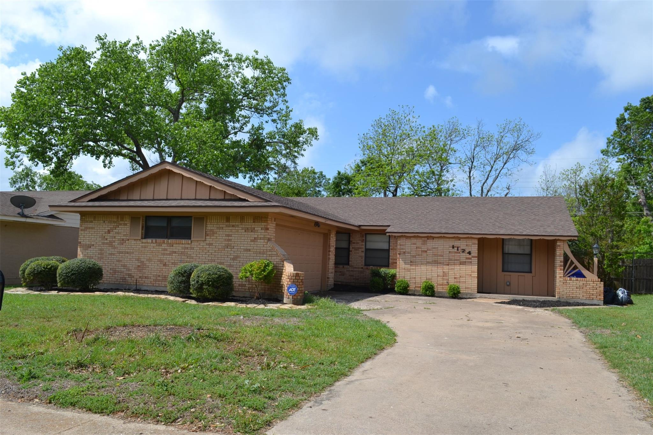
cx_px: 326
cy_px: 218
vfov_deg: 47.9
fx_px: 490
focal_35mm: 27
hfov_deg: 67.4
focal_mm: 18
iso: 100
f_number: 8
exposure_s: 1/250
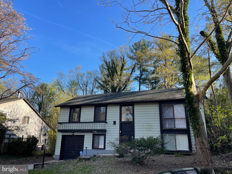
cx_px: 116
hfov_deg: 69.4
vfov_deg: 54.9
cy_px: 87
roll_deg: -0.5
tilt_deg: +15.8
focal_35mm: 25
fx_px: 168
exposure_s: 1/1048
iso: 32
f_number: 1.6
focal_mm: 5.1
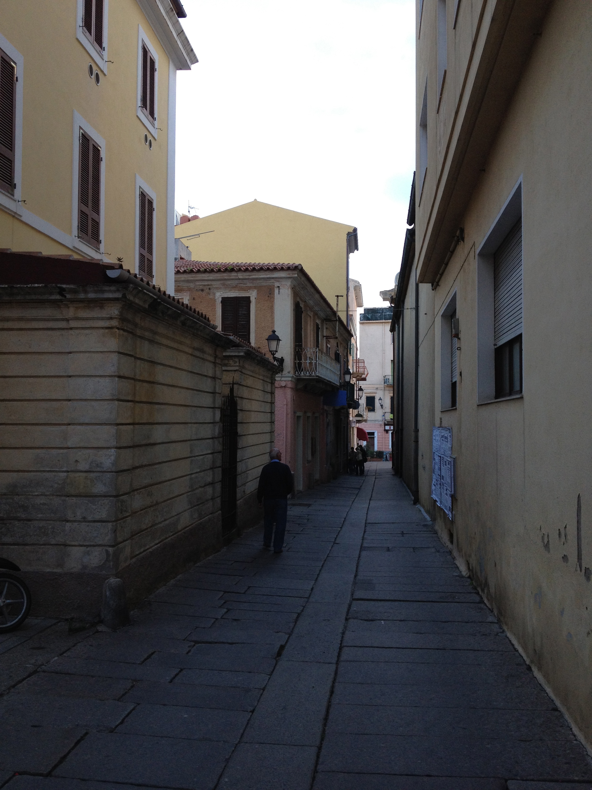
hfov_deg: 40.7
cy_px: 395
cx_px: 296
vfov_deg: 52.6
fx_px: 798
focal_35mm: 35
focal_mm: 4.28
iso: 100
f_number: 2.4
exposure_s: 1/120
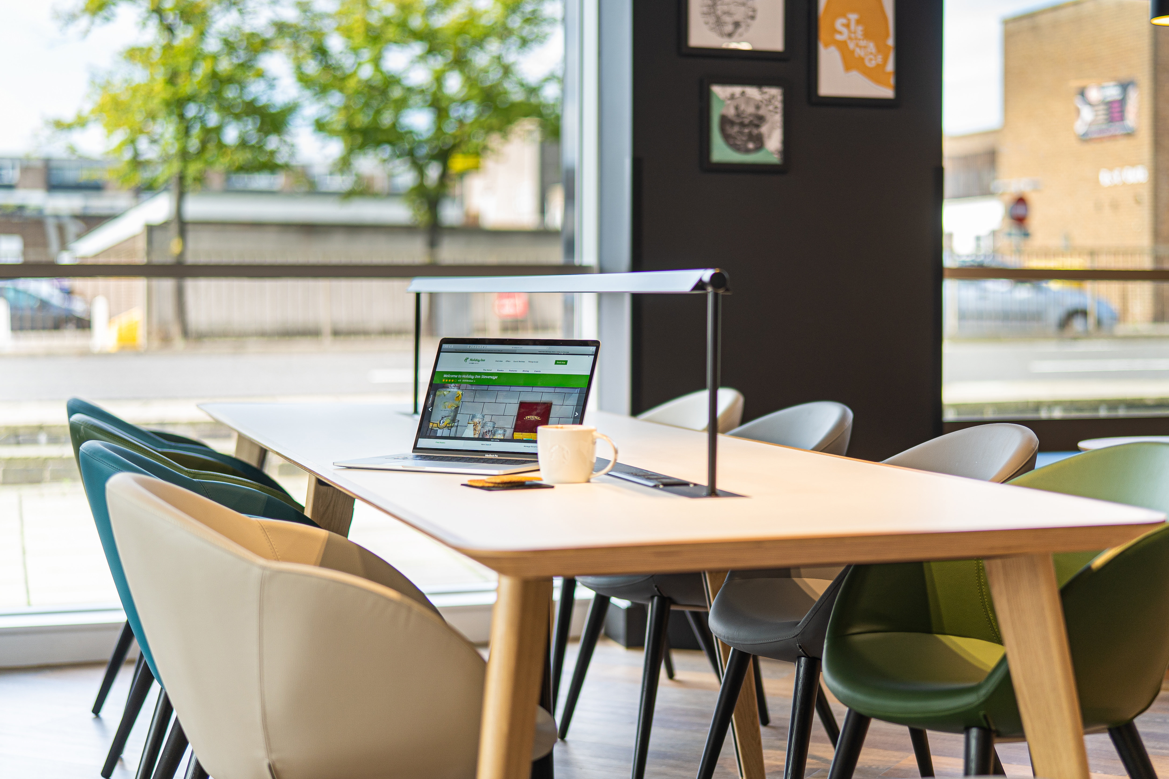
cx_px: 690
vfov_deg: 22.6
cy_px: 322
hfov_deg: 33.3
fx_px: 1948
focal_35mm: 60
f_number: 1.4
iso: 100
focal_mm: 50
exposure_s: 1/200
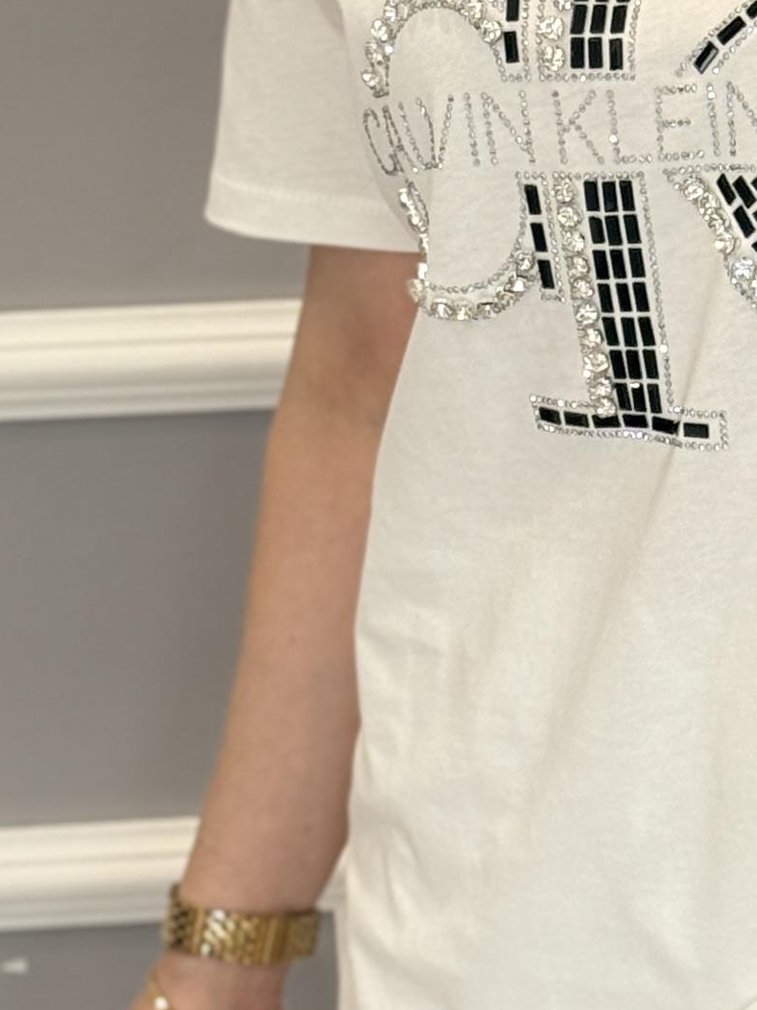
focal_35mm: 184
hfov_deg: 8.0
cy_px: 1067
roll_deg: +1.8
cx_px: 778
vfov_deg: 10.6
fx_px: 5365
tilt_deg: -20.0
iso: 80
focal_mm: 6.76
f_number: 1.78
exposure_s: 1/147
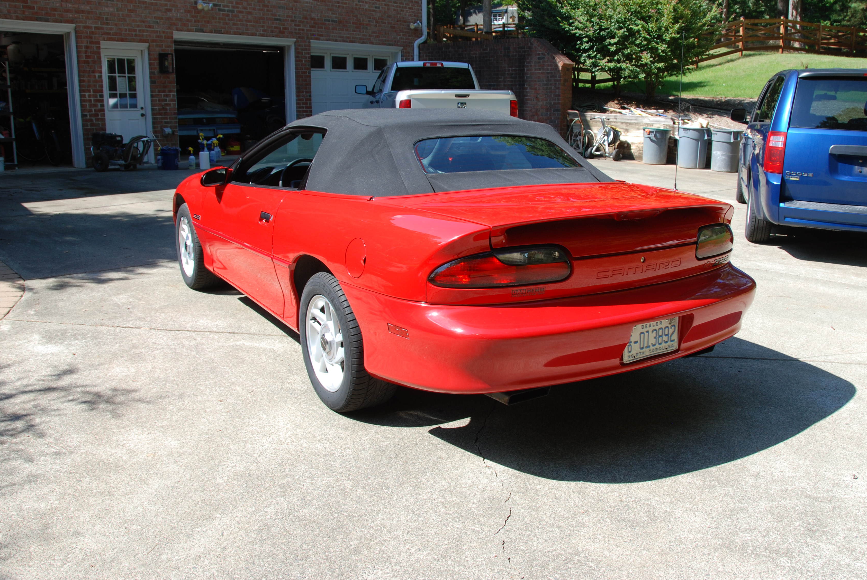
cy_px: 251
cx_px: 492
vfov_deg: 42.4
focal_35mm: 31
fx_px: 748
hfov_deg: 60.0
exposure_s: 1/160
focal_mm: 18
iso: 100
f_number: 6.3
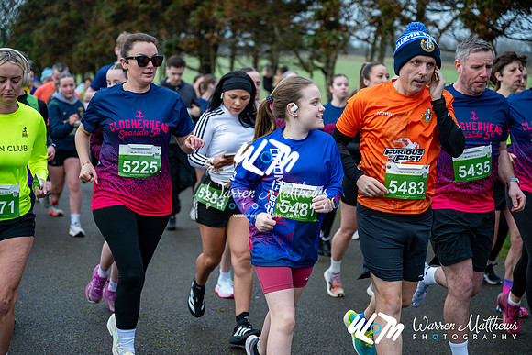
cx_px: 266
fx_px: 1035
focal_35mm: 70
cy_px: 178
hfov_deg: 28.8
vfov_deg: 19.5
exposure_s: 1/1250
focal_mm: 70
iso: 560
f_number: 2.8
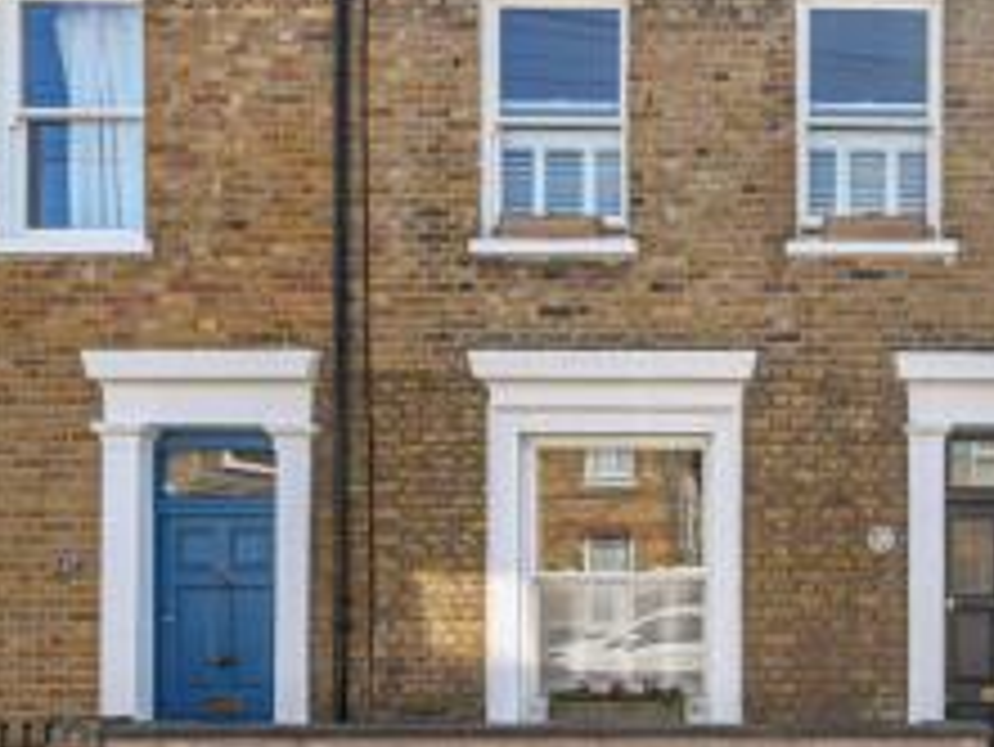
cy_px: 362
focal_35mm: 29
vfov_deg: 48.3
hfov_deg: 58.2
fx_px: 833
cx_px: 756
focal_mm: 14
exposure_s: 1/640
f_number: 8
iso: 640
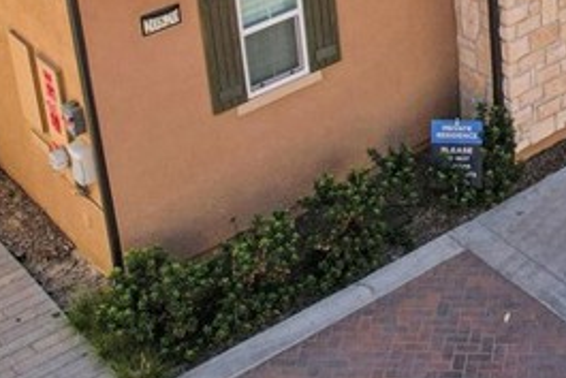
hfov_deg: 22.1
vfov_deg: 14.9
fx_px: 1337
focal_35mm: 85
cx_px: 675
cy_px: -203
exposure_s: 1/40
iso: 100
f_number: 2.8
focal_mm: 8.4
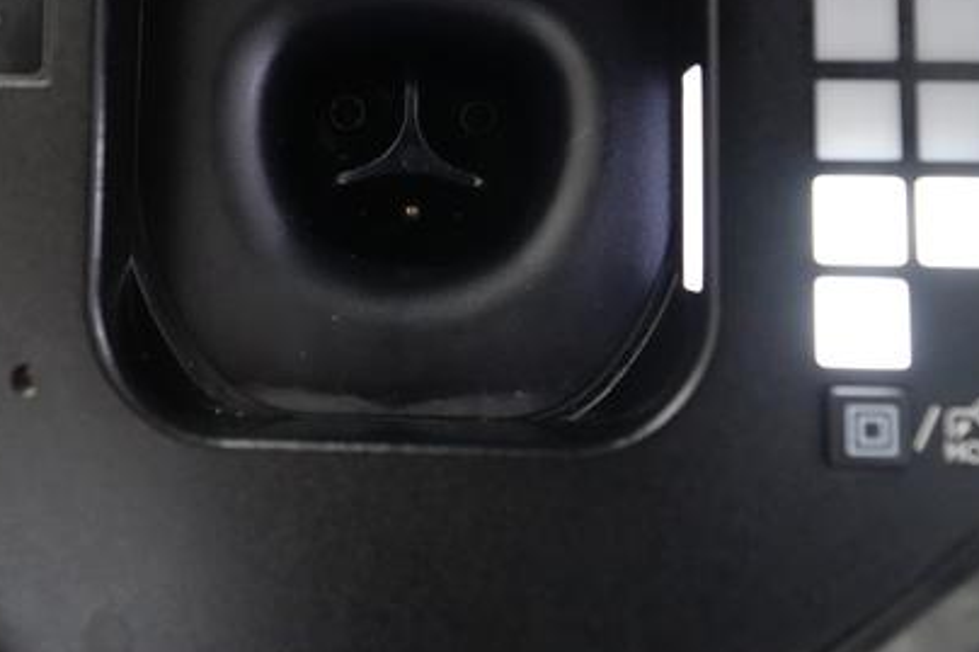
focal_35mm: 38
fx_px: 1033
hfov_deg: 50.4
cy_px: 150
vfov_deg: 34.2
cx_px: 390
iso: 10000
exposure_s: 1/160
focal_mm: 24
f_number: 4
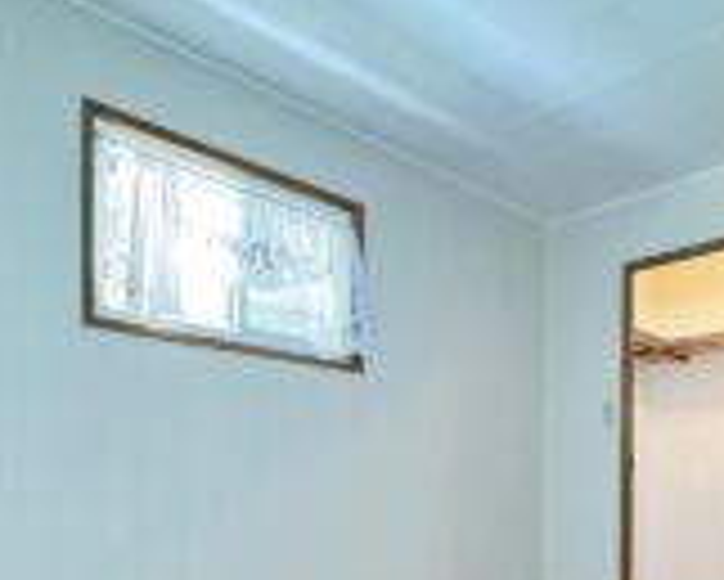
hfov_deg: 52.6
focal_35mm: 34
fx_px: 729
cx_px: 423
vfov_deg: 40.3
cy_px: 517
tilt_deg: -1.0
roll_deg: -1.0
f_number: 2.2
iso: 800
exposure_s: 1/41
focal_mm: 2.22
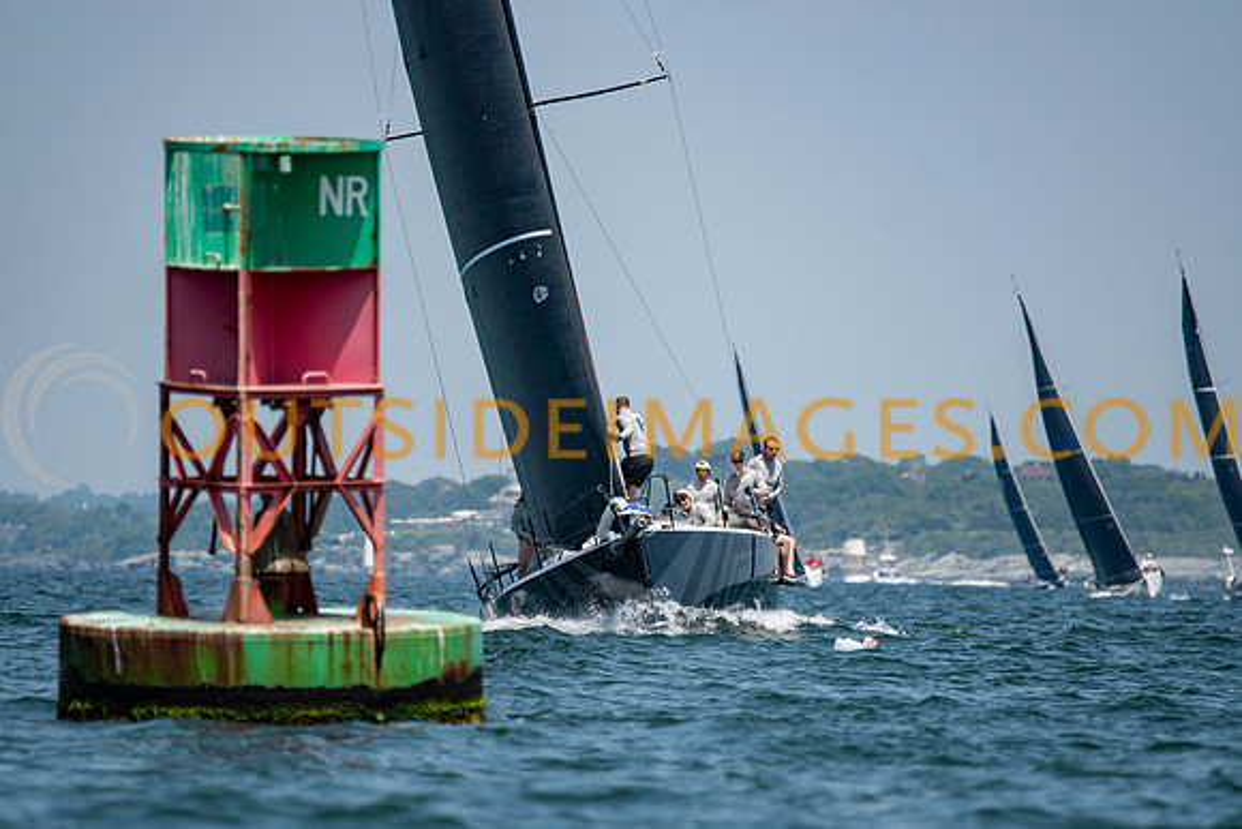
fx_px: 16231
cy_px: 428
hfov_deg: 4.4
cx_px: 596
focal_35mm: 470
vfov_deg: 2.9
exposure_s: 1/3200
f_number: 4
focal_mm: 300
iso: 200
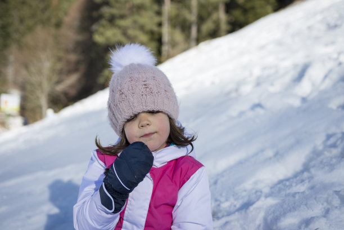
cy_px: 115
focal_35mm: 52
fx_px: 502
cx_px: 172
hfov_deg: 37.9
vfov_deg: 25.8
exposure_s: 1/640
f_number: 2.5
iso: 100
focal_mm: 35
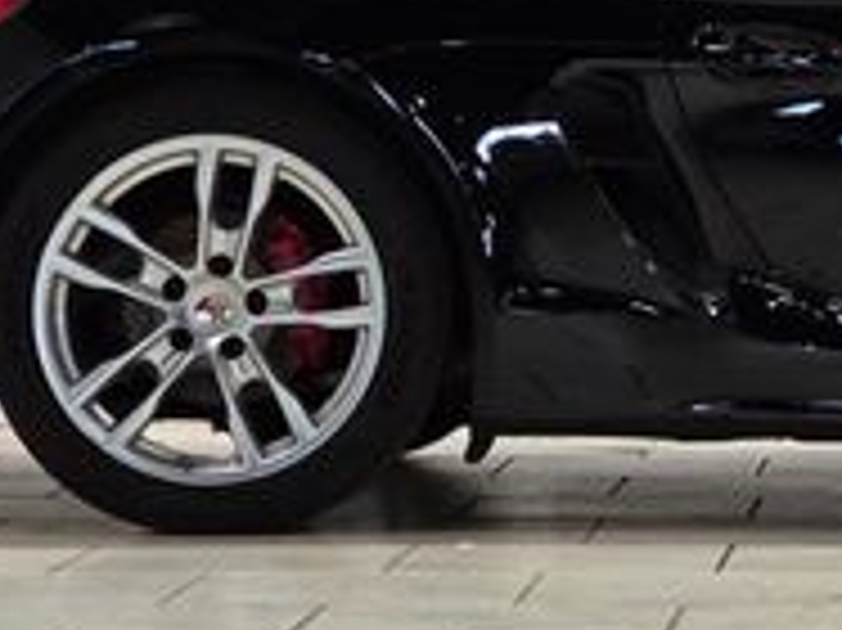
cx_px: 1054
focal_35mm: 236
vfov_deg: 6.3
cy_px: 40
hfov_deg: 8.3
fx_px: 5737
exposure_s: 1/120
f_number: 2.4
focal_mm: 7.9
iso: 125
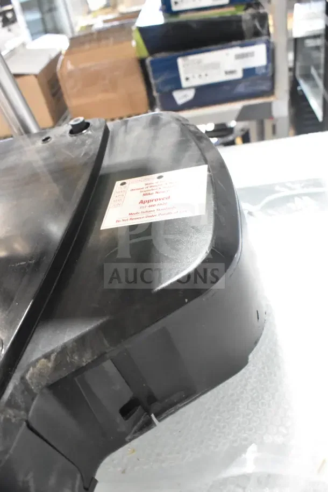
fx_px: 410
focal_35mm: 30
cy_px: 246
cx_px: 164
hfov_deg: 43.6
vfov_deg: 61.9
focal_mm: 20
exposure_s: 1/125
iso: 6400
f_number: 5.6
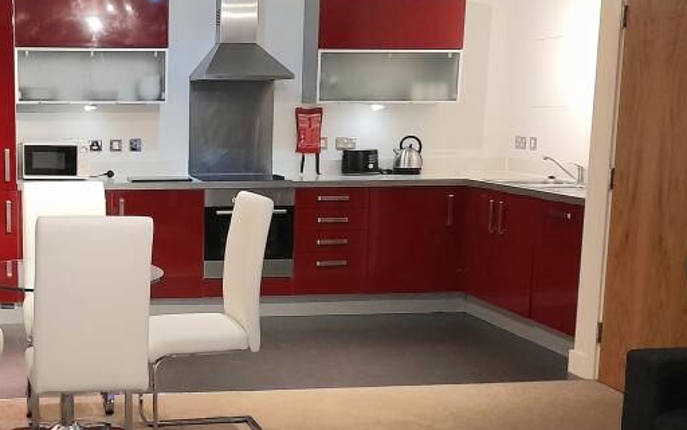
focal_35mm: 53
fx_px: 992
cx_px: 123
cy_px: 266
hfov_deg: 36.7
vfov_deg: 24.4
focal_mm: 4.6
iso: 320
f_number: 2
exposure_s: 1/30
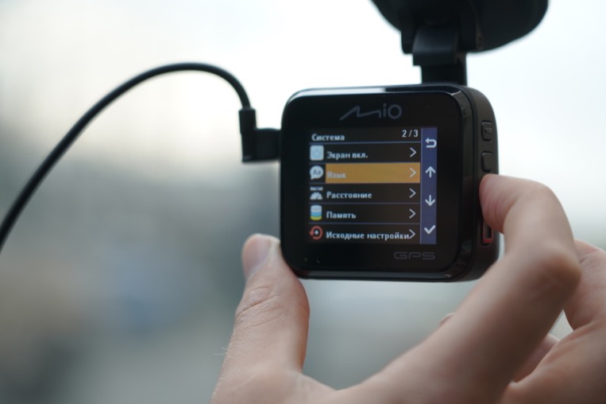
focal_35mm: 106
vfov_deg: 12.9
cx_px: 304
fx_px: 1783
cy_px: 203
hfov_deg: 19.3
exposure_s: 1/250
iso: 640
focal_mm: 105
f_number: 4
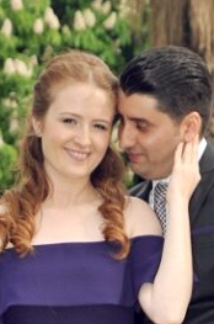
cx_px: 107
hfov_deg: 2.8
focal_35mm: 497
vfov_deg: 4.2
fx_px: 4454
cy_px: 271
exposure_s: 1/200
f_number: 7.1
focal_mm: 85
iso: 200
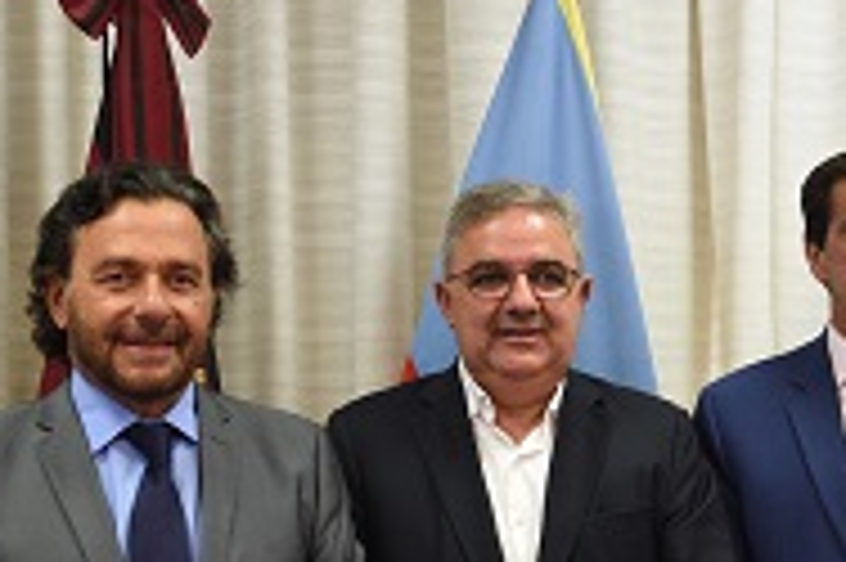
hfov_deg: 25.1
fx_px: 1902
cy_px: 486
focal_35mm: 81
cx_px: 477
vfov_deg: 16.6
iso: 3200
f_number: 5
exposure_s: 1/160
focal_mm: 38
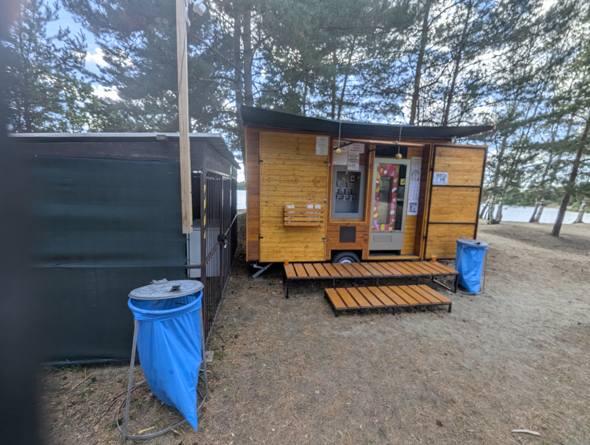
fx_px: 222
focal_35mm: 13
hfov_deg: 106.1
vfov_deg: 90.1
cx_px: 295
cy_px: 222
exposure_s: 1/519
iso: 40
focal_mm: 1.95
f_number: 2.2
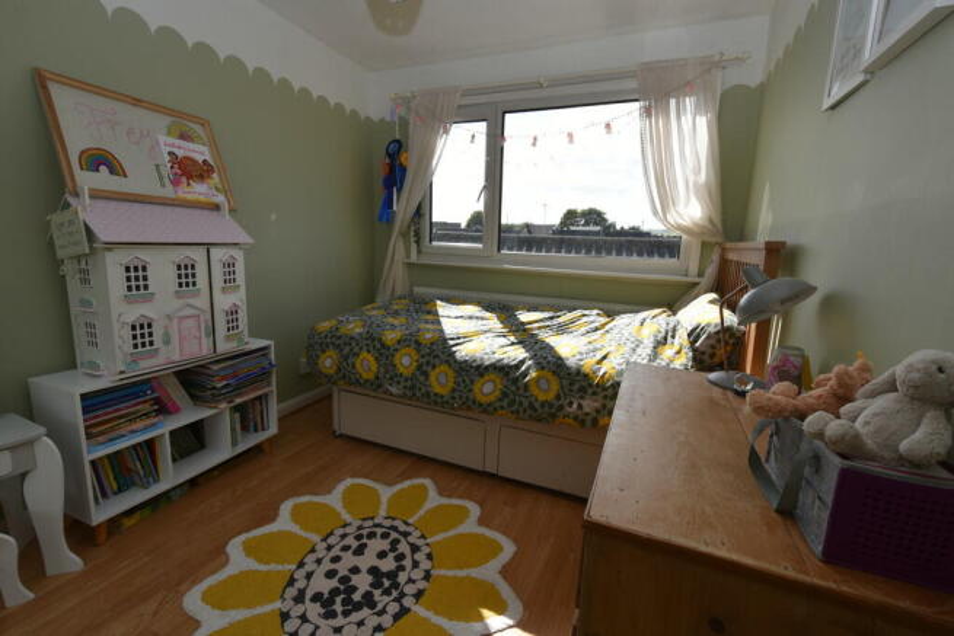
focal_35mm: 15
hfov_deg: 100.4
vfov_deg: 77.4
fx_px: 398
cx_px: 477
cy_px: 318
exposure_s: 1/160
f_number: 6.3
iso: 100
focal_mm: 10
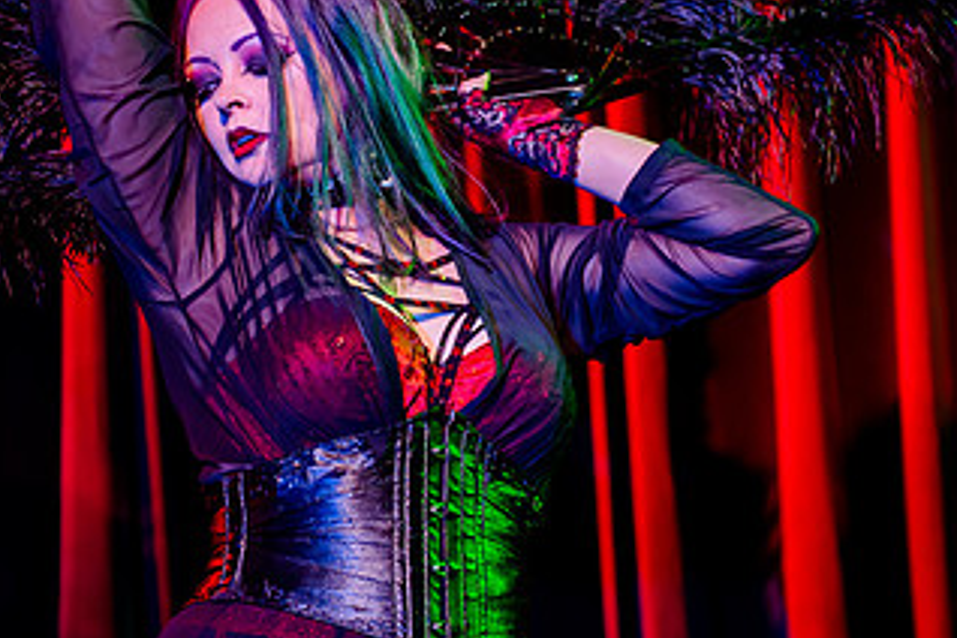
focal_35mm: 140
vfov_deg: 9.8
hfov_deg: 14.7
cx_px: 521
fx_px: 3721
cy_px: 254
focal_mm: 70
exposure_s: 1/80
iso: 3200
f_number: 2.8
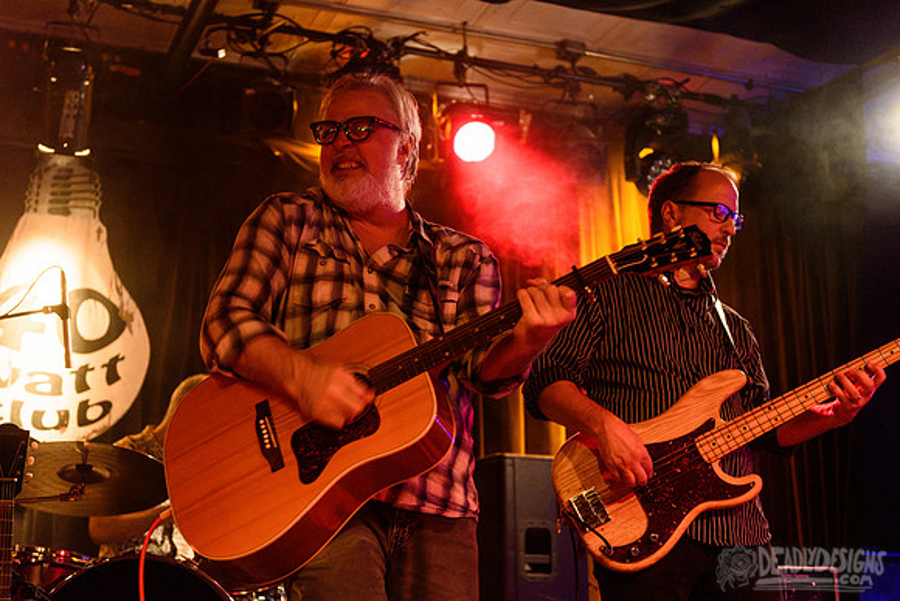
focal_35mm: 52
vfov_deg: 26.1
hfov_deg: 38.3
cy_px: 294
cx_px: 424
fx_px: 1294
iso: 3200
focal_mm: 48
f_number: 3.2
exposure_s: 1/100
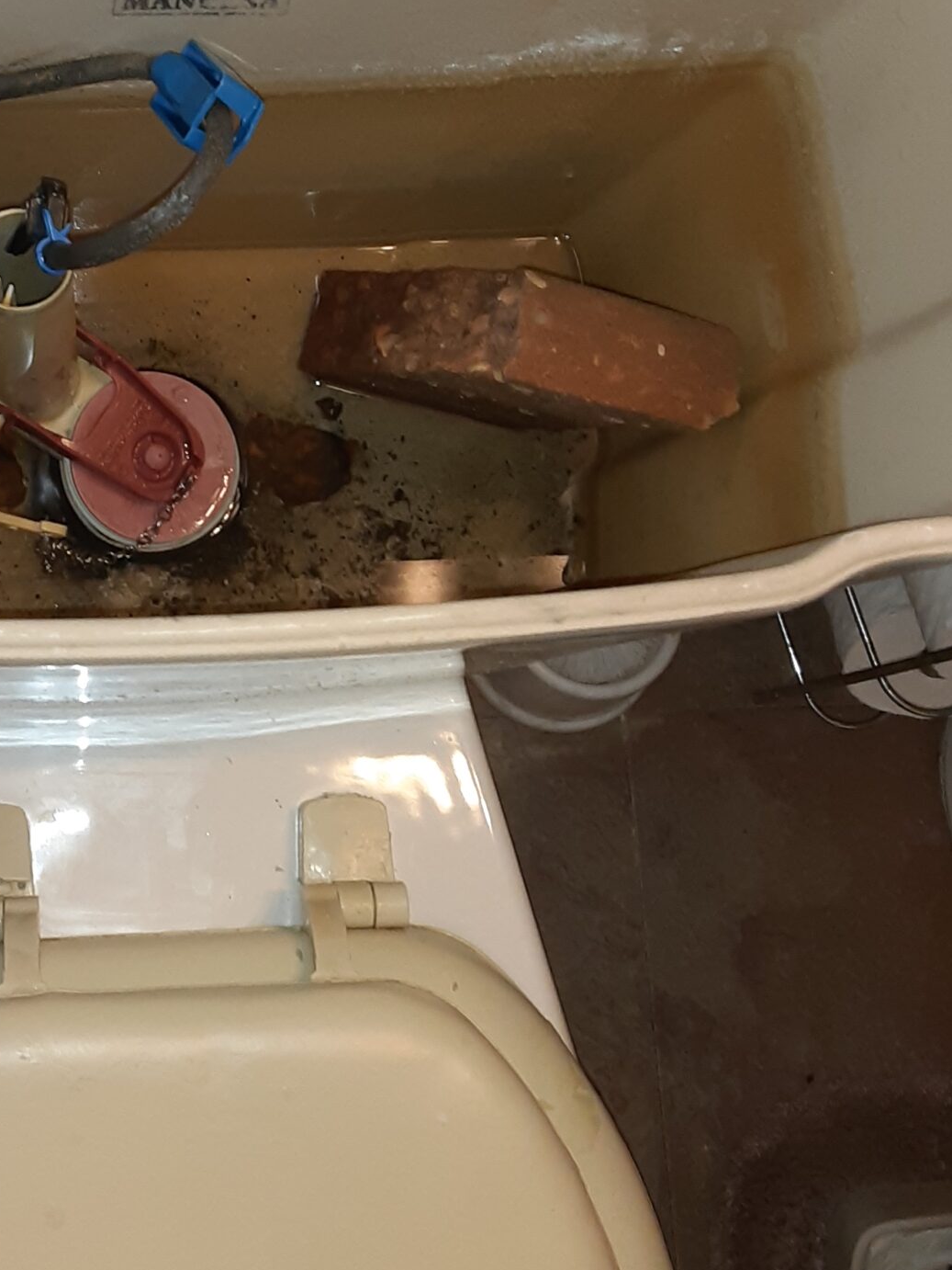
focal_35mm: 50
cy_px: 468
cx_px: 133
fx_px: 1833
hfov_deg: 28.2
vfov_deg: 37.9
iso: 250
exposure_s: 1/40
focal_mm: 2.91
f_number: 1.9
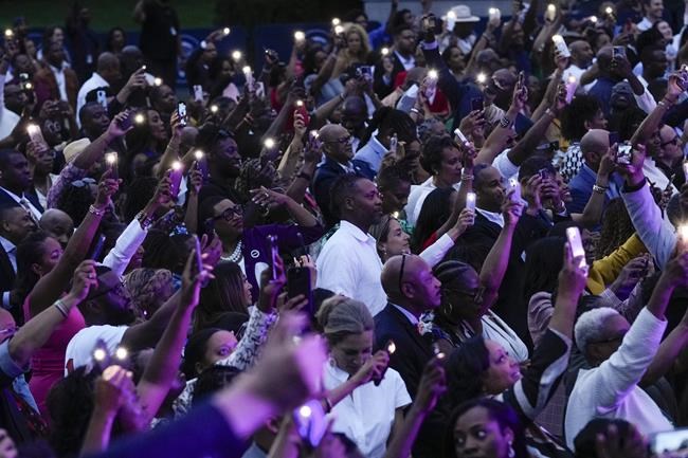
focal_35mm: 162
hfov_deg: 12.7
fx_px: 3095
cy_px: 229
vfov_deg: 8.5
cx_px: 344
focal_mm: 108
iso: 2500
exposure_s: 1/250
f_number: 3.5
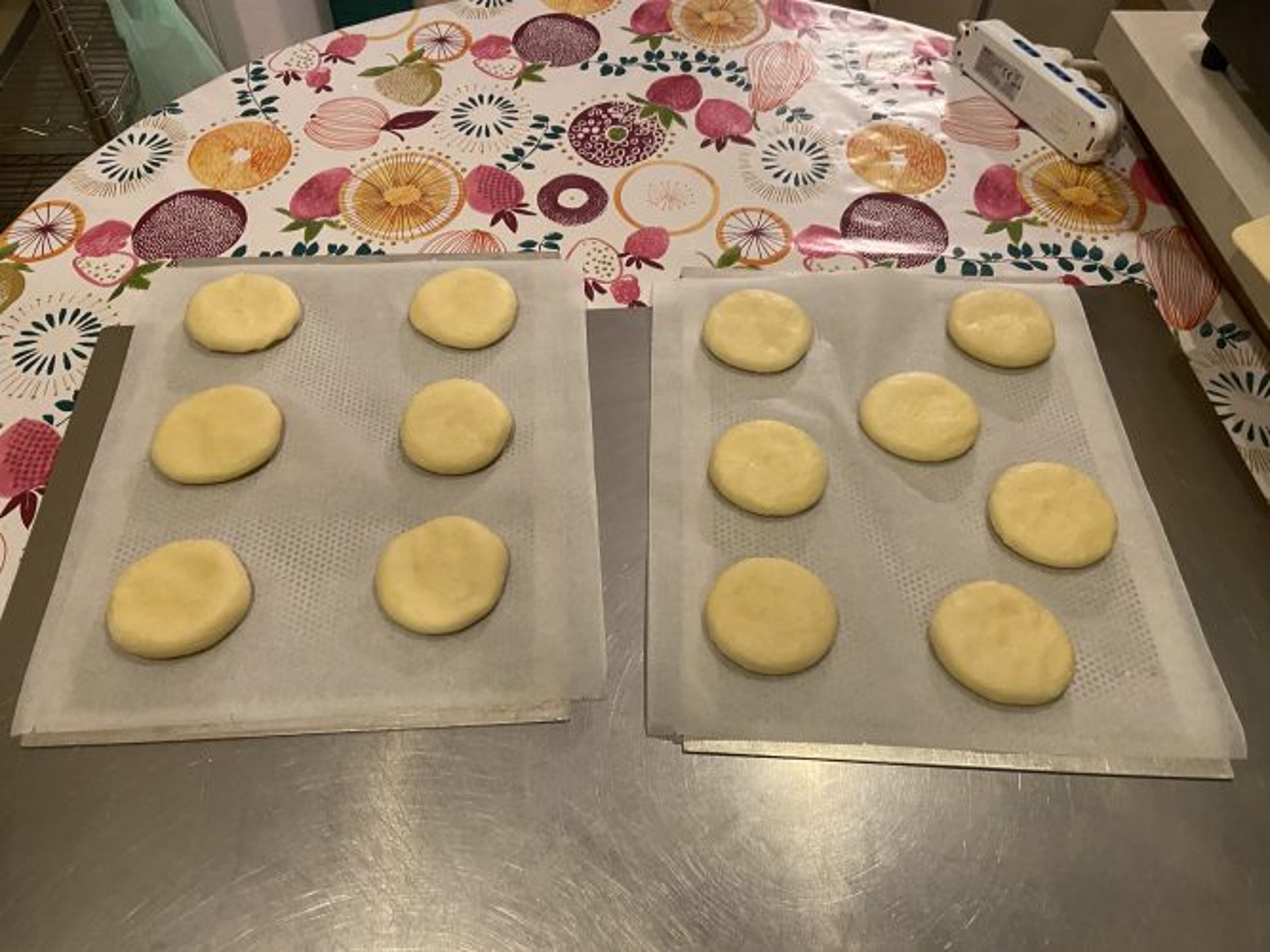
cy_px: 476
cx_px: 635
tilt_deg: -53.1
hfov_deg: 67.3
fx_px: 954
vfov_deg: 53.0
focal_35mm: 26
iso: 320
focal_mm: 4.25
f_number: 1.8
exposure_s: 1/50
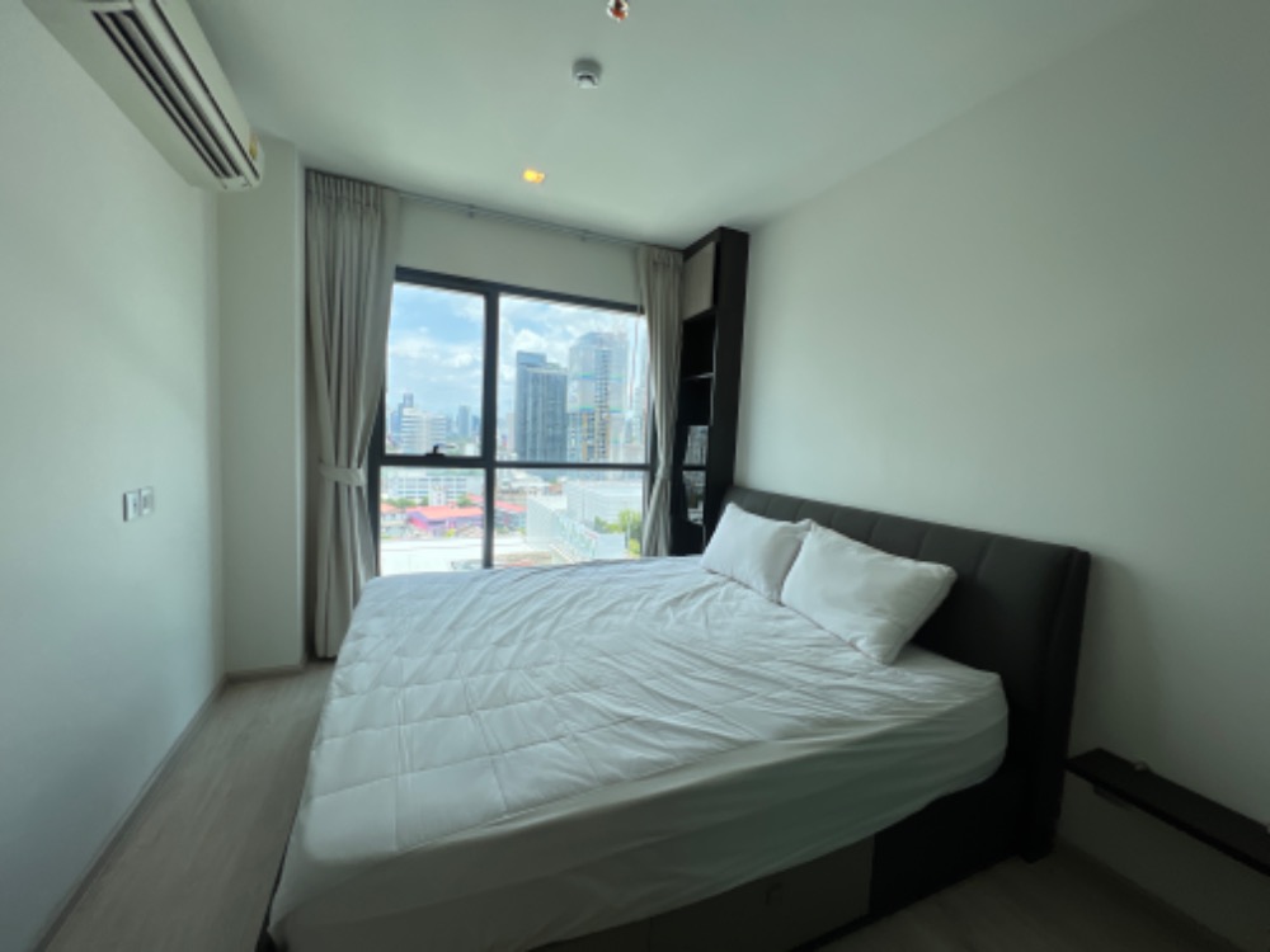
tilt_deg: -2.9
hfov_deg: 106.2
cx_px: 635
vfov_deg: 89.9
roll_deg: -2.3
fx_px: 477
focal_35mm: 13
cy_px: 476
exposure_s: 1/803
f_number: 1.8
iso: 32
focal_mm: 1.57
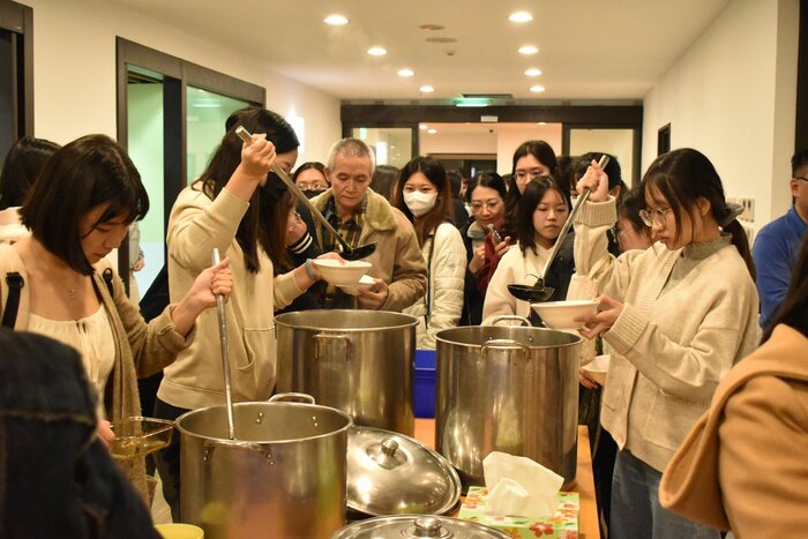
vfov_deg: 30.9
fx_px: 976
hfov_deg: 45.0
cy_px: 270
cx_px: 404
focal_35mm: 44
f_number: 6.3
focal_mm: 29
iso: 6400
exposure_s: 1/160
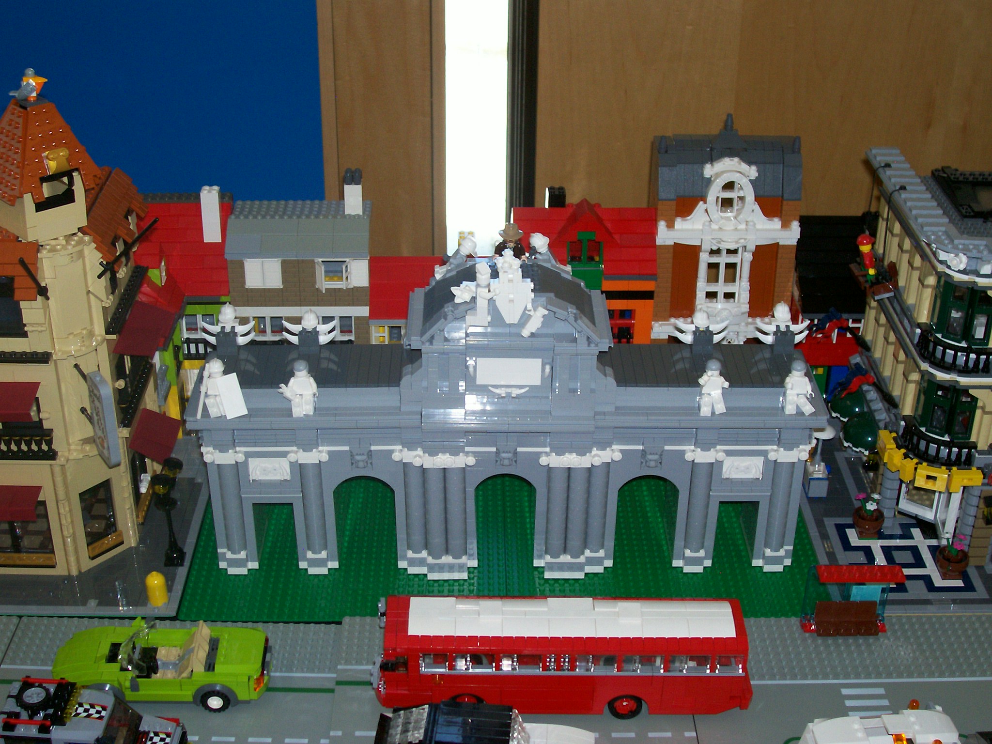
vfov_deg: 27.5
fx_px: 1519
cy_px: 372
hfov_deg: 36.2
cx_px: 496
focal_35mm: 53
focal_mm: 8.7
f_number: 3.2
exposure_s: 1/73.3
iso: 80
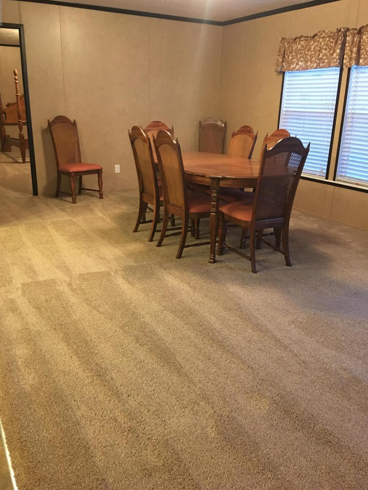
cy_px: 247
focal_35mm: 30
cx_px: 179
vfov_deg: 60.0
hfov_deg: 46.8
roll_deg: -0.8
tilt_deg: -18.2
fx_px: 425
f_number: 2.2
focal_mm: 4.15
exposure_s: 1/4
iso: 80
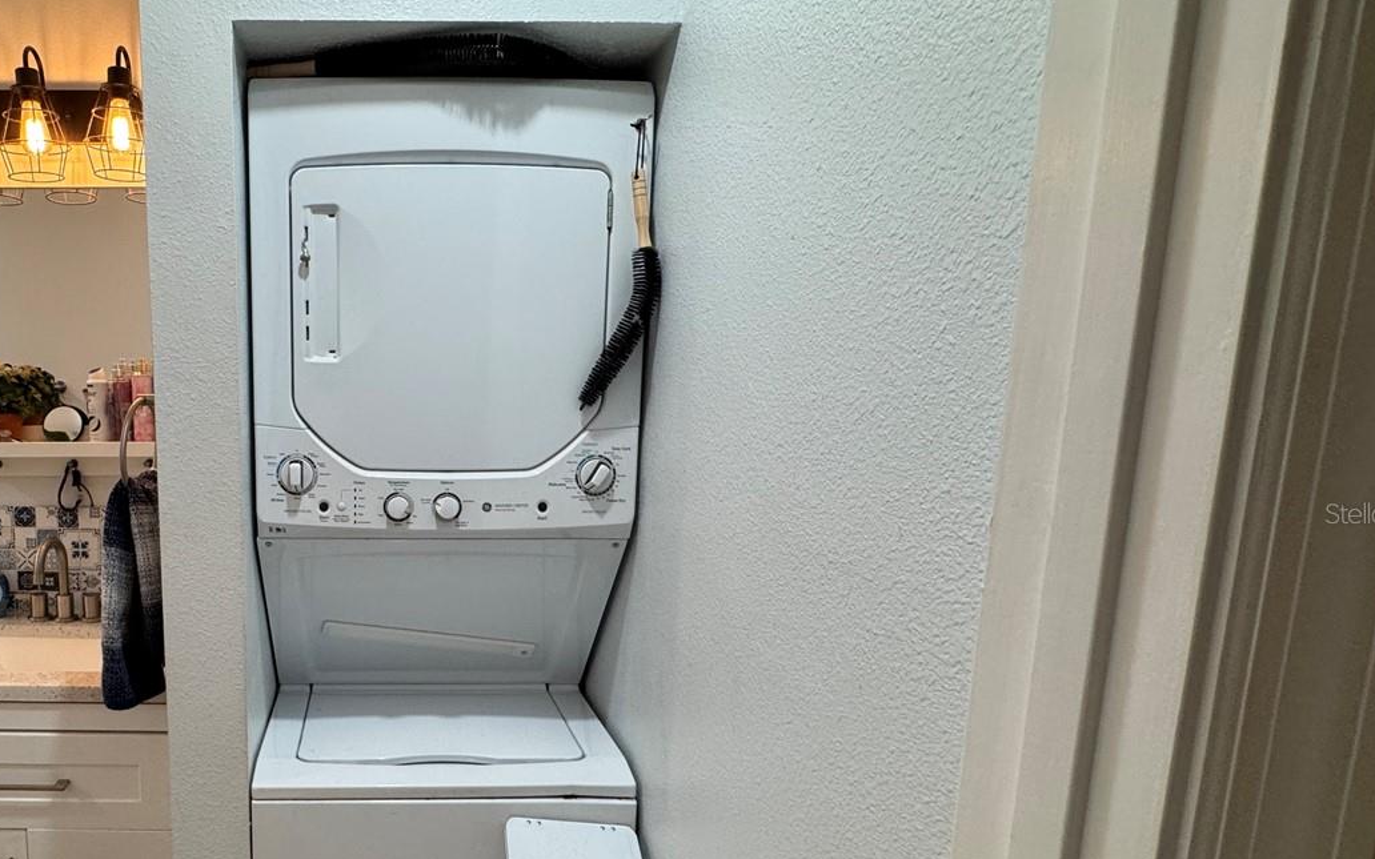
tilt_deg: -10.1
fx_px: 862
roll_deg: -0.3
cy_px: 513
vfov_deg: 52.7
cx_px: 385
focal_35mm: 23
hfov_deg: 73.0
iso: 250
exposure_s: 1/120
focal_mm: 2.22
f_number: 2.2
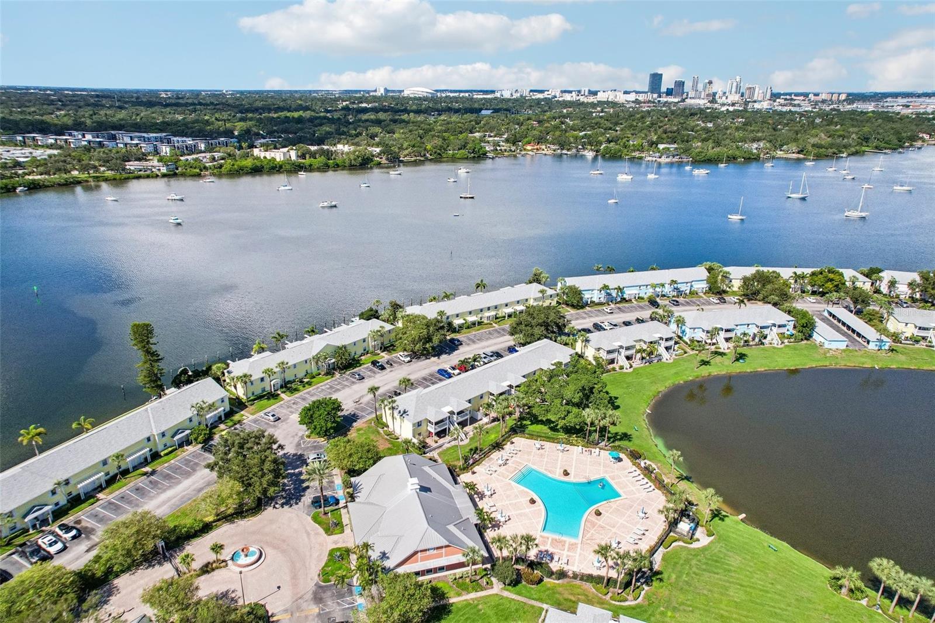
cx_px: 468
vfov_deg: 57.2
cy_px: 312
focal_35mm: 22
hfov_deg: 78.6
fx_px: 571
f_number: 2.8
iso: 420
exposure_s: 1/8000
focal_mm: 8.4
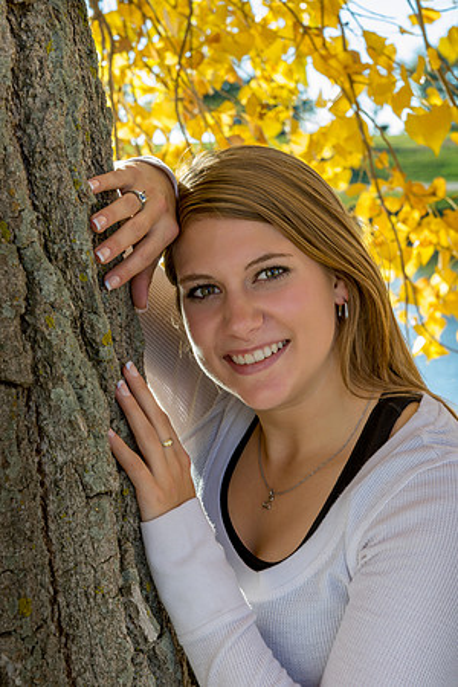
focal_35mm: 70
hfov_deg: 19.5
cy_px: 344
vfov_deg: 28.8
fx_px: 1336
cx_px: 229
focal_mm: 70
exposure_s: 1/25
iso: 100
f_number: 9
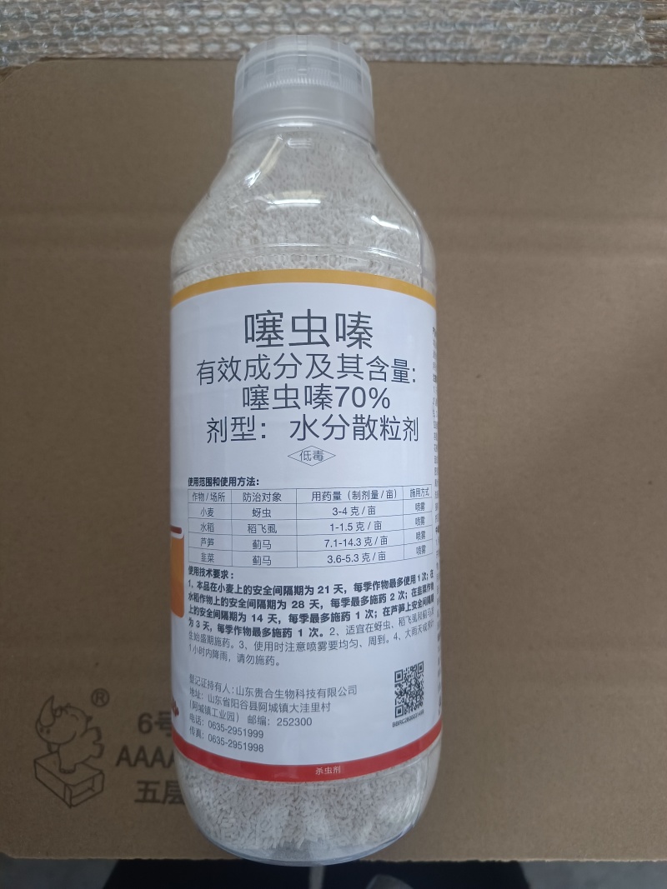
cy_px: 444
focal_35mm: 23
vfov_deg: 73.9
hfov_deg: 58.9
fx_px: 591
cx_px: 334
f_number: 1.88
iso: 2751
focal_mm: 5.59
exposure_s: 1/33.3
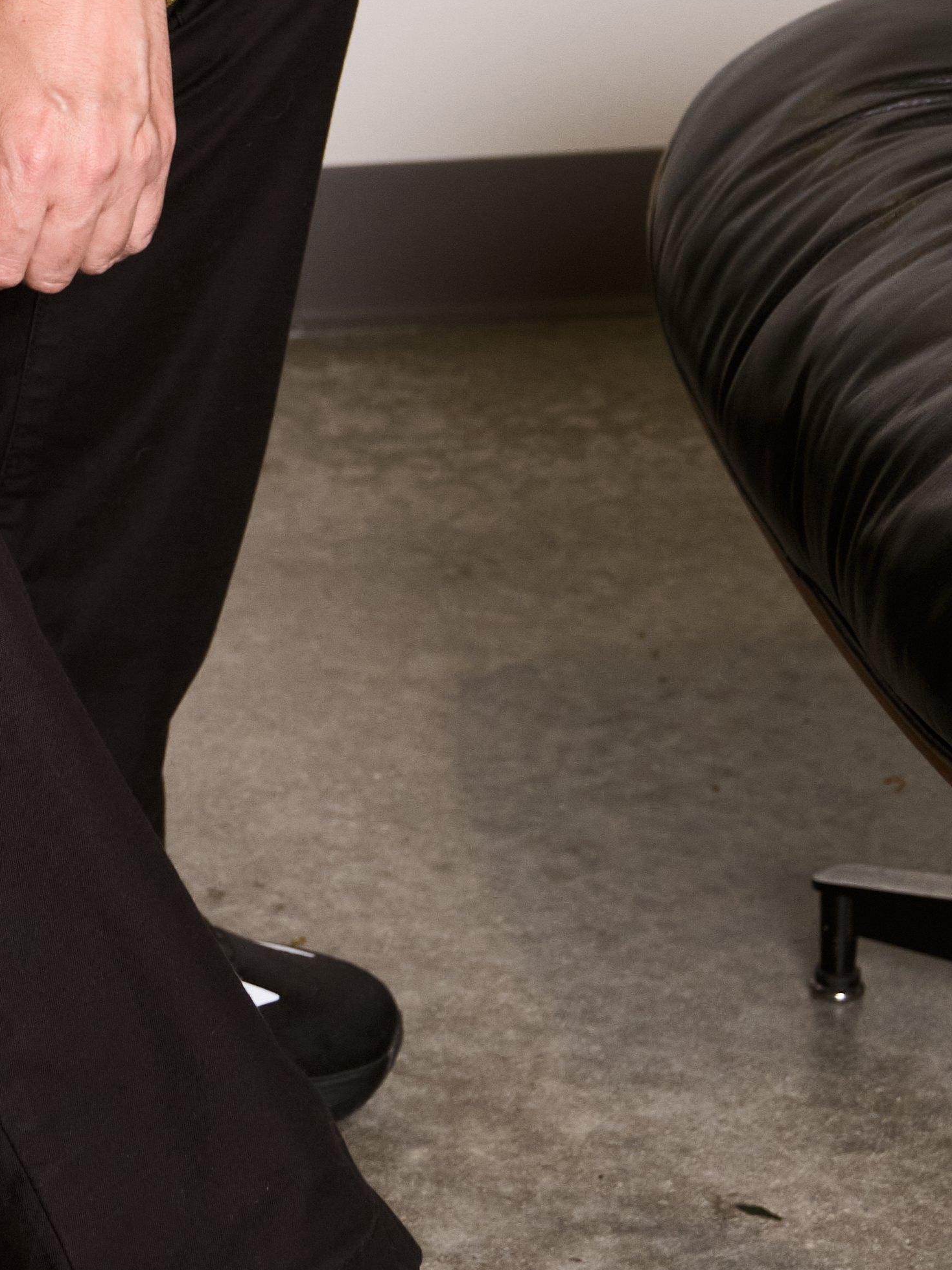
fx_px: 4729
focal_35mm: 129
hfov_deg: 11.2
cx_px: -292
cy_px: -303
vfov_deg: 14.7
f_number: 3.2
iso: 500
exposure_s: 1/125
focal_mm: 22.7
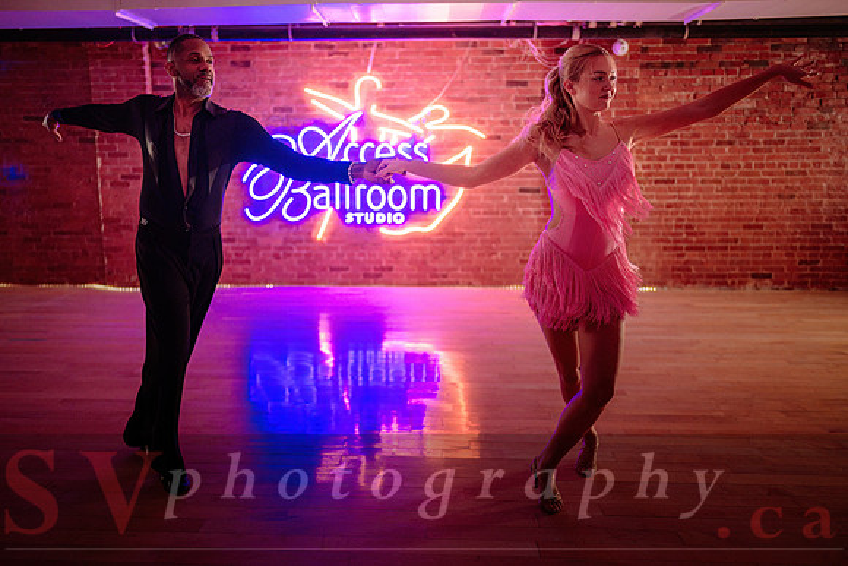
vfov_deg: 43.0
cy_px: 295
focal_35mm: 30
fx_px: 718
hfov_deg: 61.1
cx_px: 396
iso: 2500
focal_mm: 28
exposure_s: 1/250
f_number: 1.4
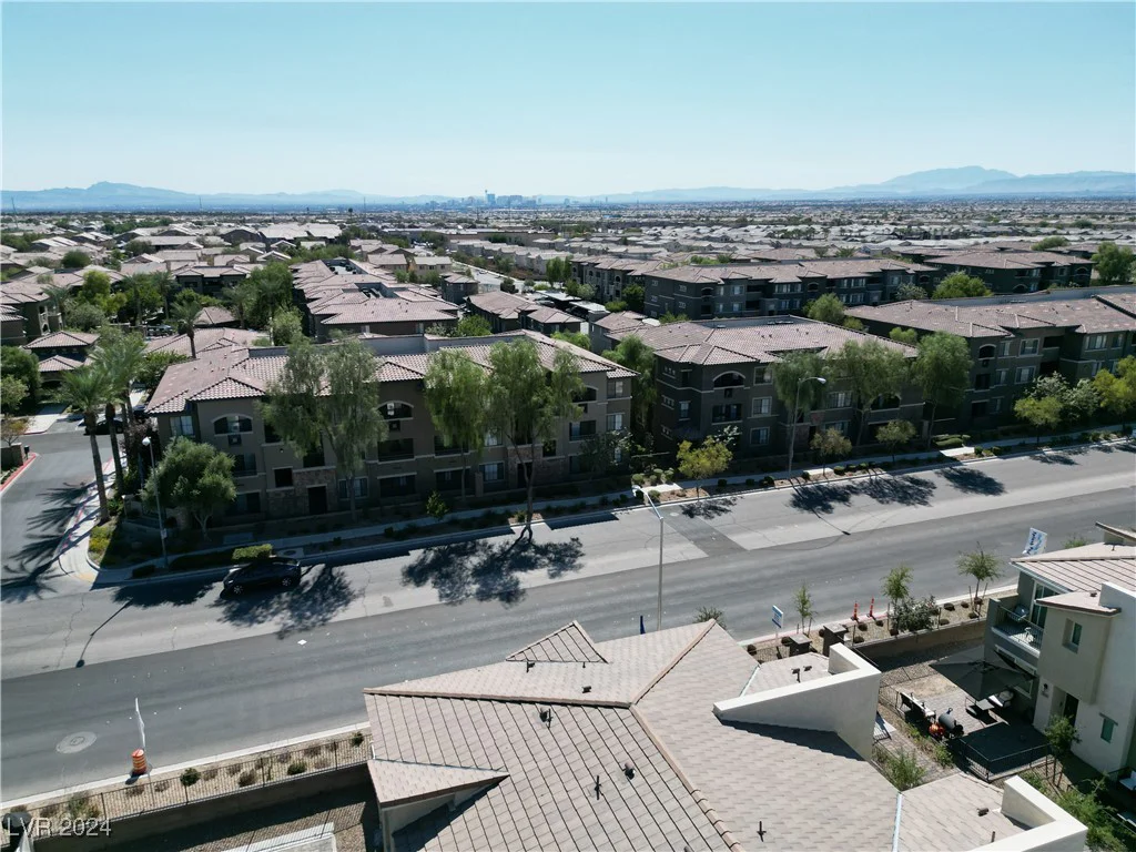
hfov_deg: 71.6
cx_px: 568
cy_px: 426
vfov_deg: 56.8
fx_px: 788
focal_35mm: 24
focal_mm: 6.72
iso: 160
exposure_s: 1/5000
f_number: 1.7
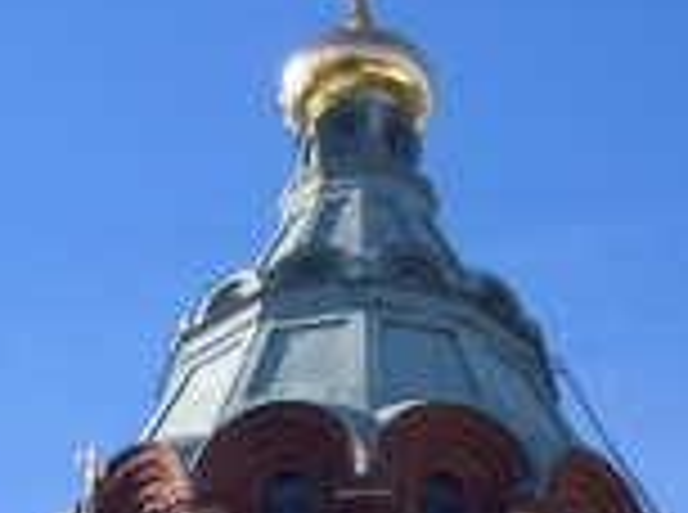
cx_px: 47
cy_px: 695
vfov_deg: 9.0
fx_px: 3192
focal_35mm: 161
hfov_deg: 12.2
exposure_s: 1/250
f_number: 4.6
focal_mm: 6.8
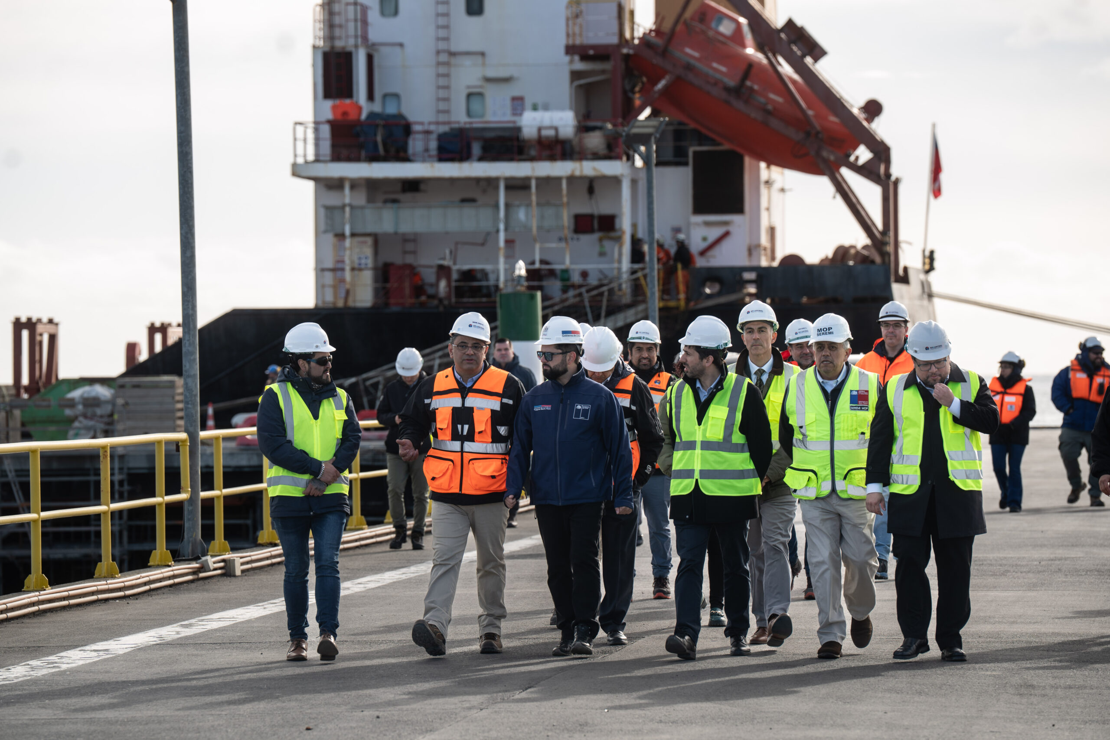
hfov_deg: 12.5
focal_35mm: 164
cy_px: 370
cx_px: 555
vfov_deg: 8.4
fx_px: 5057
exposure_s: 1/250
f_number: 5
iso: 50
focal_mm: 164
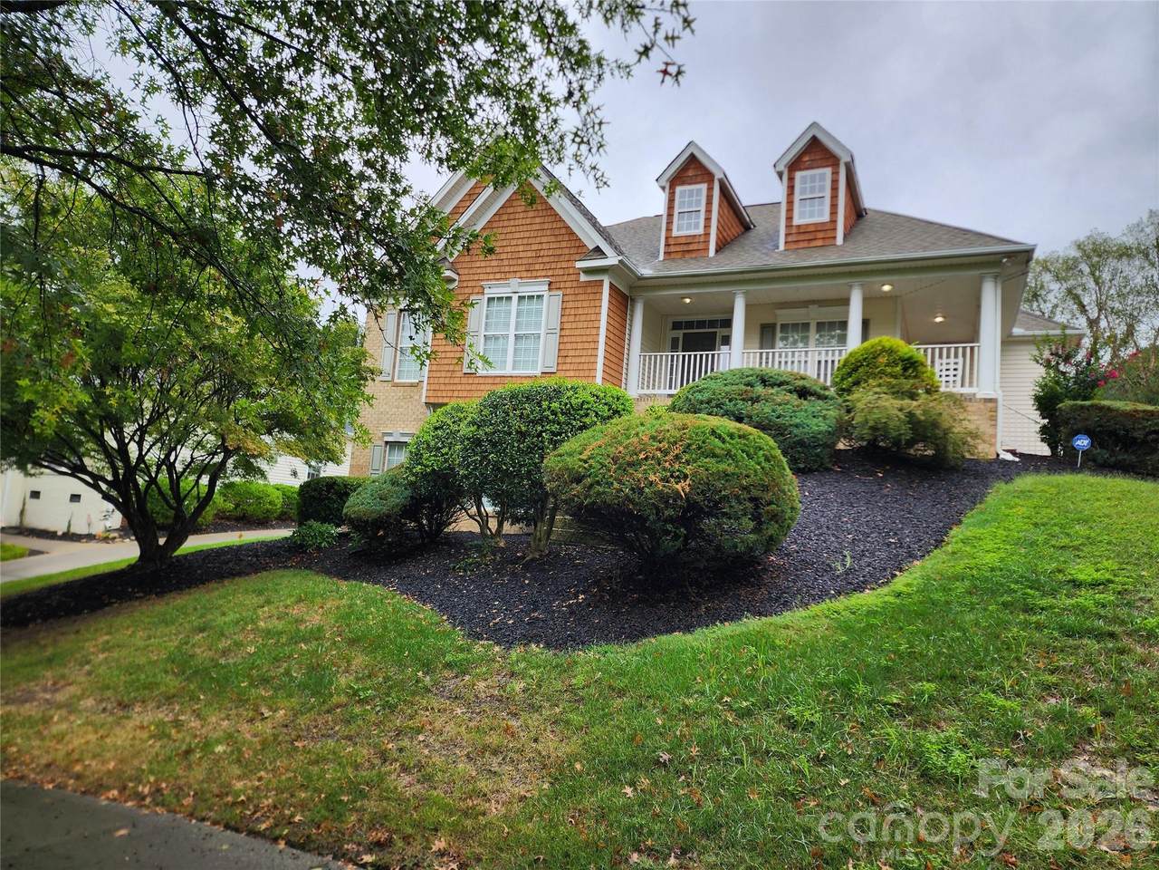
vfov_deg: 58.9
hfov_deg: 73.9
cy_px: 435
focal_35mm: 23
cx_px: 580
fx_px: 770
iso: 16
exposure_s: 1/180
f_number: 1.8
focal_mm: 6.4
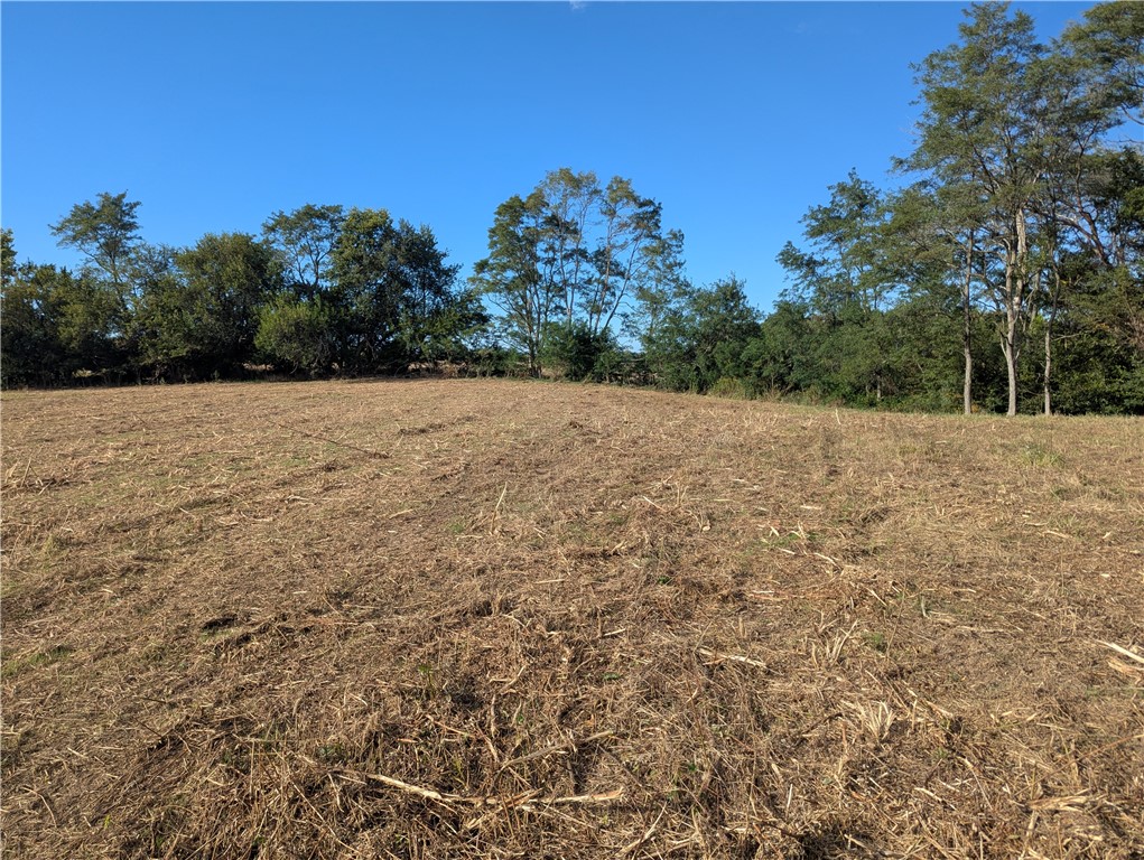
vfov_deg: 56.9
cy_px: 430
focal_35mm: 24
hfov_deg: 71.5
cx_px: 572
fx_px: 794
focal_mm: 6.81
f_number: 1.85
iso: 45
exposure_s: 1/1618
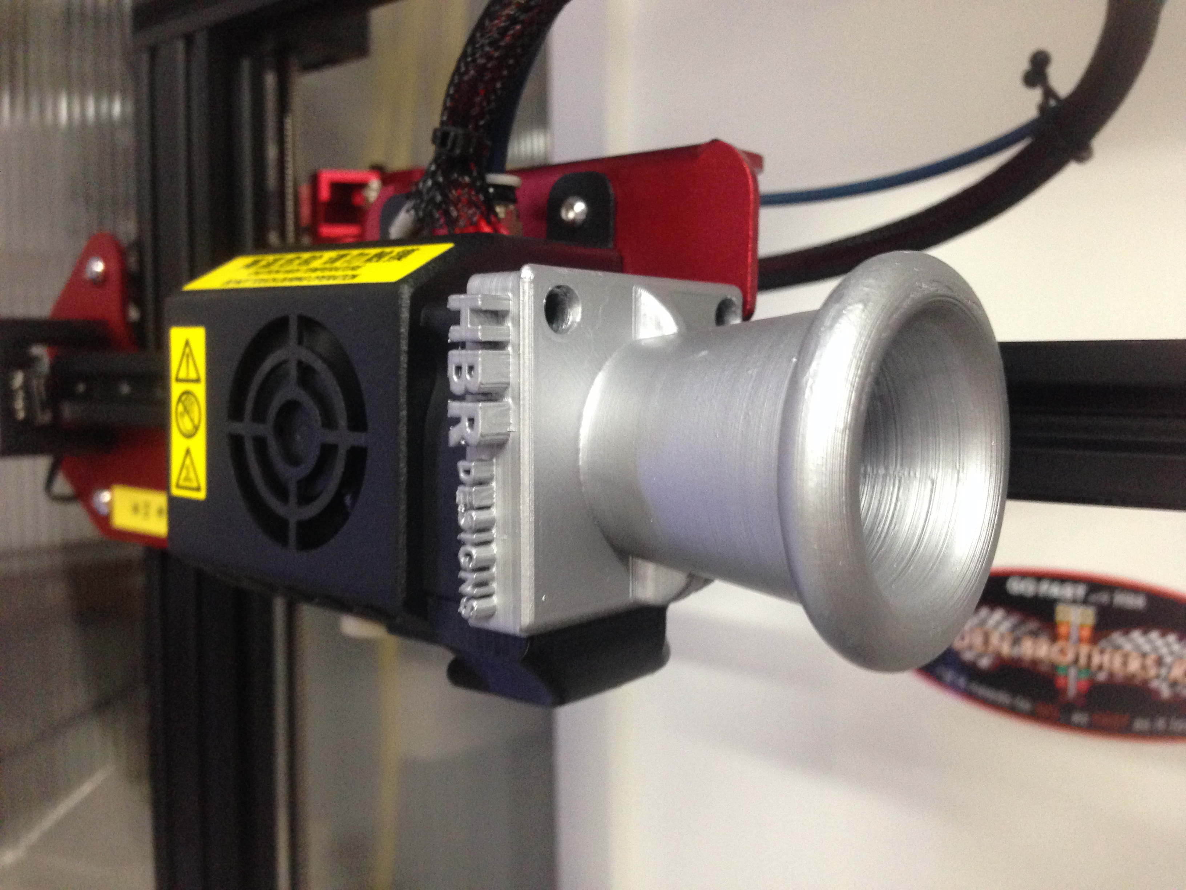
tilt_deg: -2.9
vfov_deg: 42.9
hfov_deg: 55.4
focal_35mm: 33
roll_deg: +1.0
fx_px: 1131
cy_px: 445
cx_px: 593
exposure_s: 1/20
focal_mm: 4.12
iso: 320
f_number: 2.4
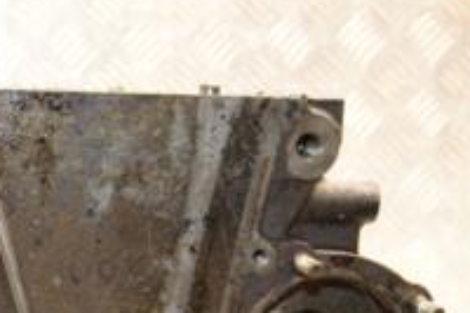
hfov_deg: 17.1
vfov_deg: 11.3
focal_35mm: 117
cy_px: 438
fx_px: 1526
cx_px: -2
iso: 1600
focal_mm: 26
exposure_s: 1/80
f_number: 5.6
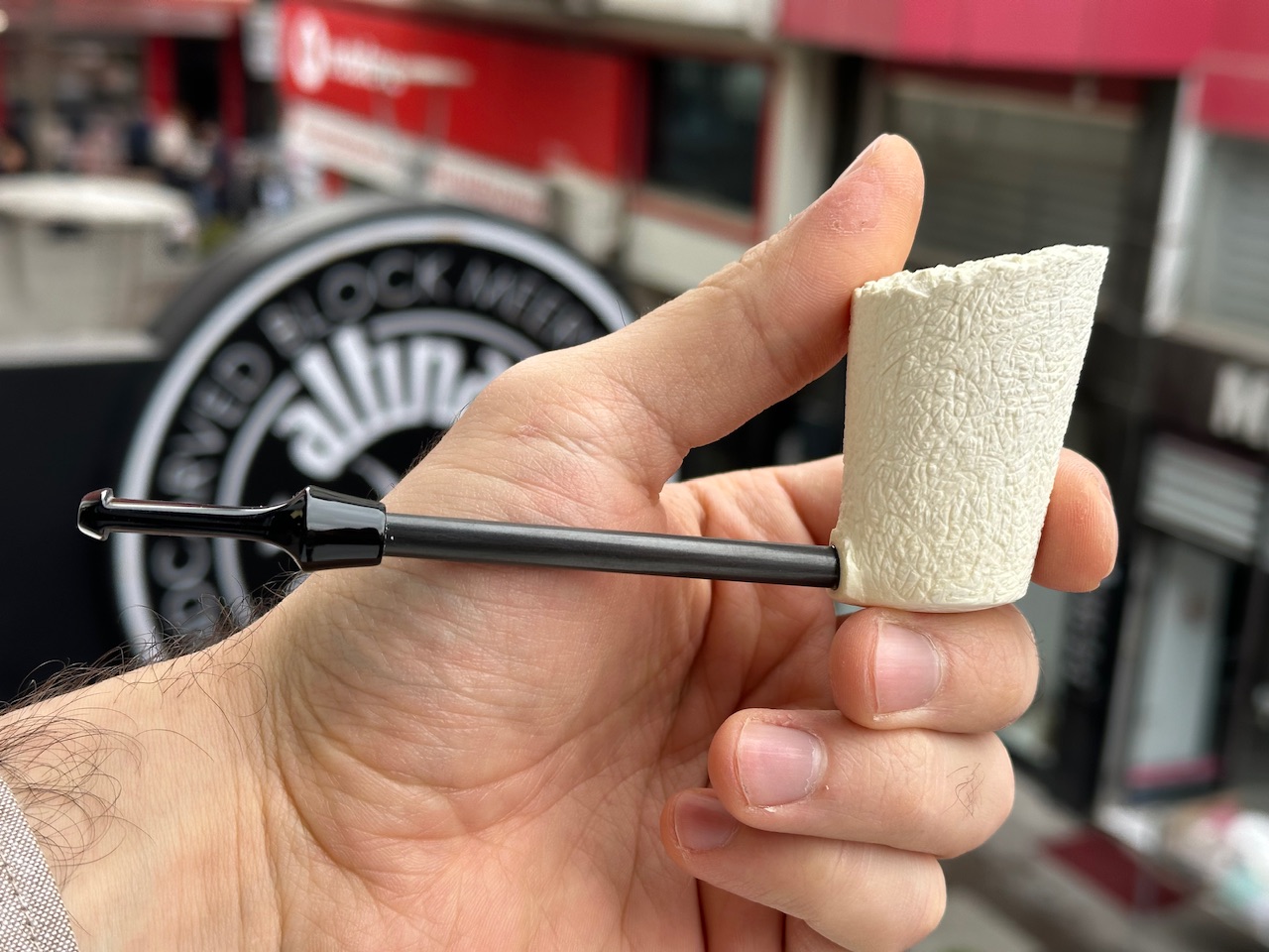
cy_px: 476
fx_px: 1760
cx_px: 634
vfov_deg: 30.3
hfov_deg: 39.7
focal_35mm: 48
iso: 64
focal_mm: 6.86
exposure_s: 1/634
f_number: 1.78
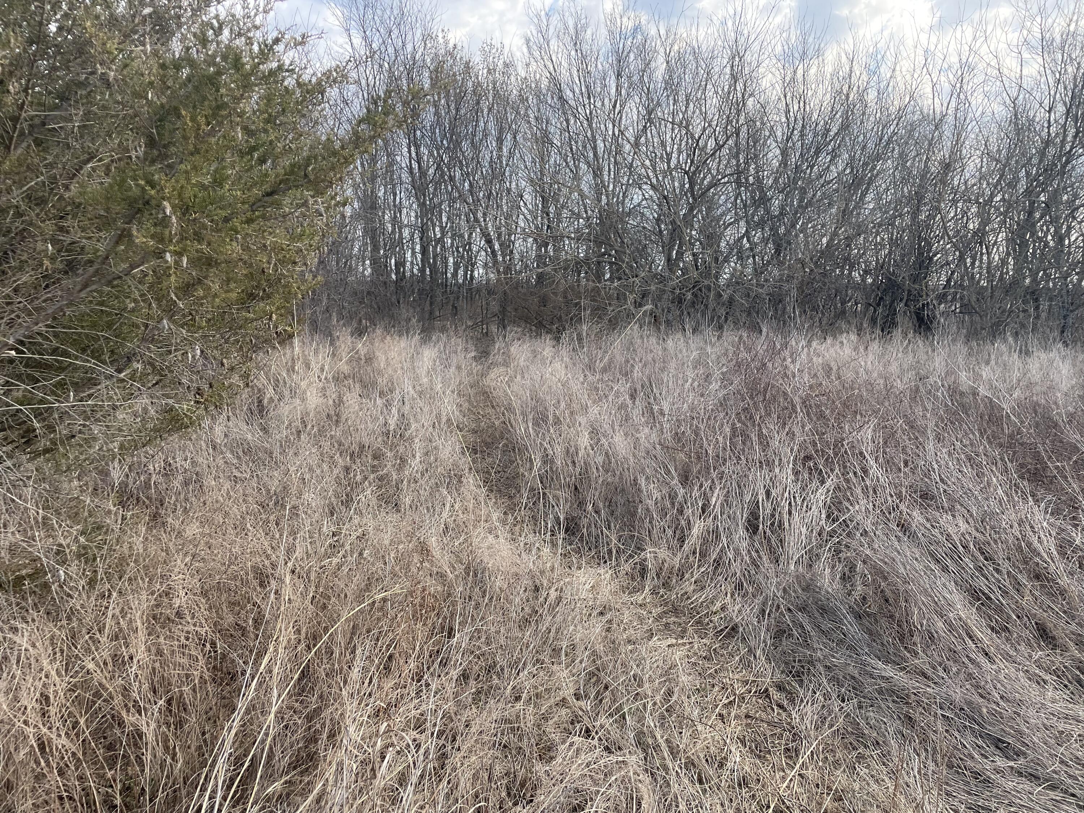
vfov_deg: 53.1
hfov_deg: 67.3
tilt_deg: -10.2
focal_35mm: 26
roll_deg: -3.9
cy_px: 406
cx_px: 542
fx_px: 814
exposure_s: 1/678
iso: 32
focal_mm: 4.2
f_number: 1.6
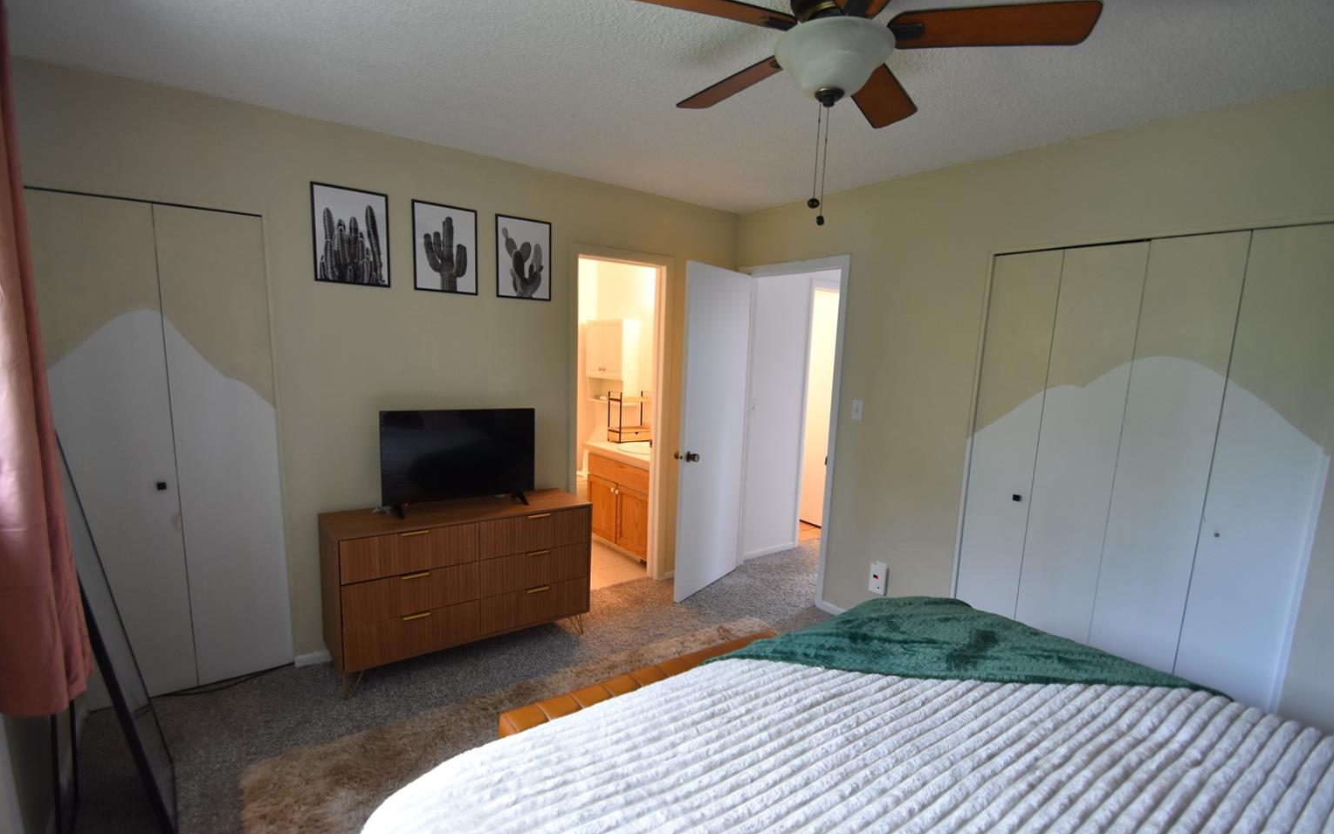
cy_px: 451
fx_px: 582
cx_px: 670
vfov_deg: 71.1
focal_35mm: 16
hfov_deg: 97.8
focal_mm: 10
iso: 640
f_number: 4
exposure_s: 1/60
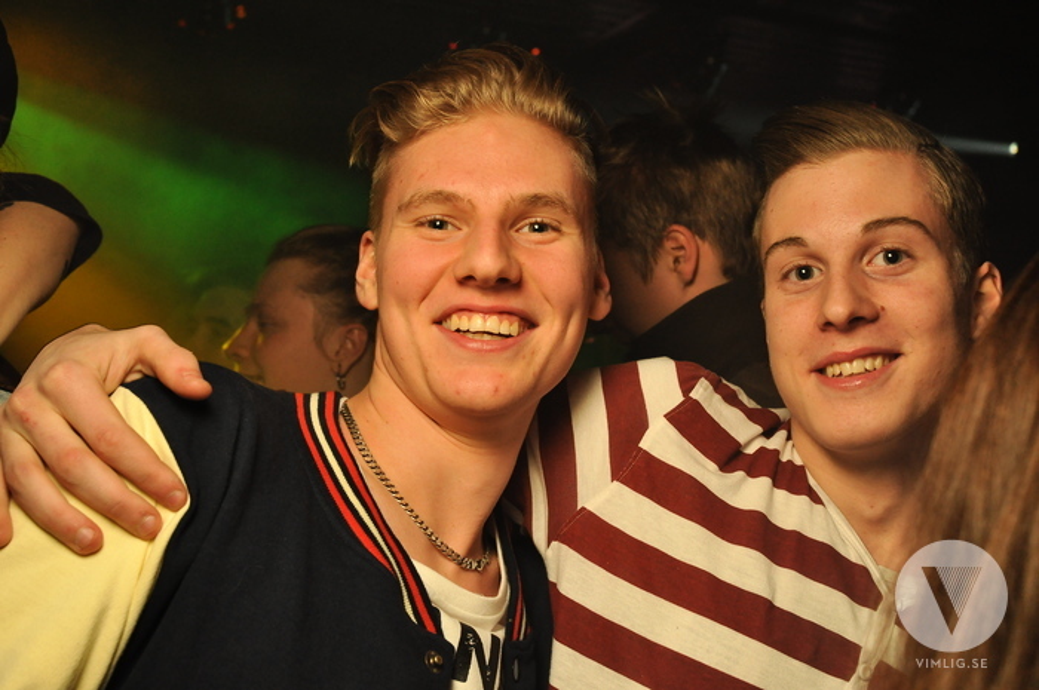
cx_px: 520
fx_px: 1211
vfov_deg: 31.8
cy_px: 345
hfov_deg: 46.4
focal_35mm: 42
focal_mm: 28
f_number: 6.3
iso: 800
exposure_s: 1/125
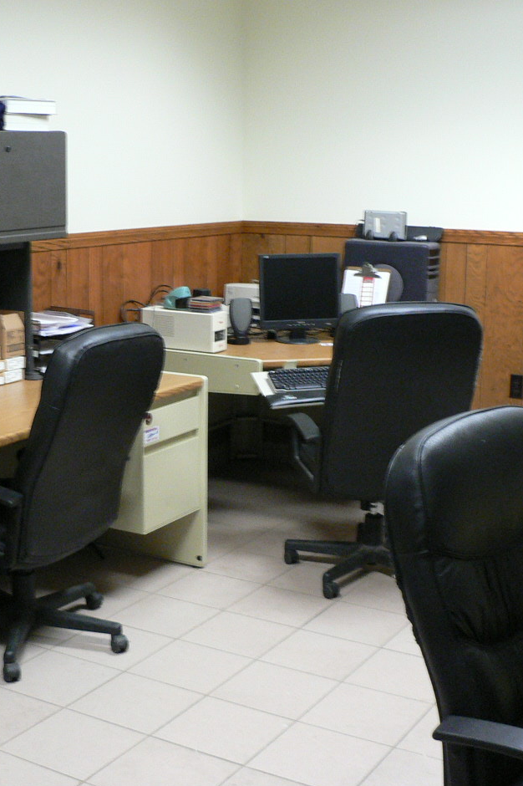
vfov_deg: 38.9
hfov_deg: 26.4
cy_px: 395
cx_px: 201
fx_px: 1112
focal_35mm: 51
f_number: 2.8
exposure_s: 1/10
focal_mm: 6
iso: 200
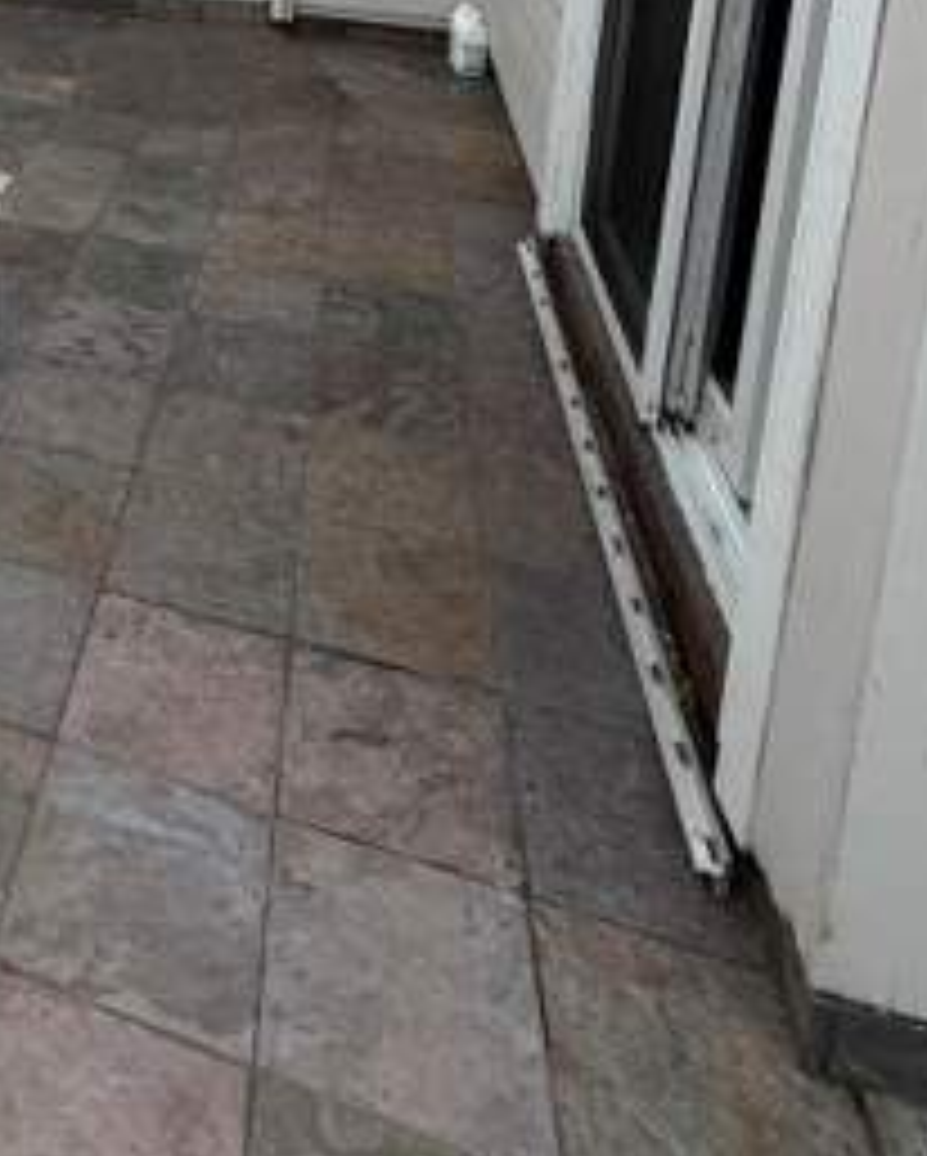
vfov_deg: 41.7
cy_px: -121
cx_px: -50
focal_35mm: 34
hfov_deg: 37.5
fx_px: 1165
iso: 125
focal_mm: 2.22
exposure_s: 1/121
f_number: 2.2
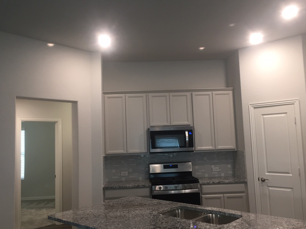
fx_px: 301
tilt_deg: +5.0
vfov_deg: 41.8
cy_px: 111
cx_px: 156
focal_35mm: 34
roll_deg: +2.3
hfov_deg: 54.0
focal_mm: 4.15
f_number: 2.2
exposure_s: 1/30
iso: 64
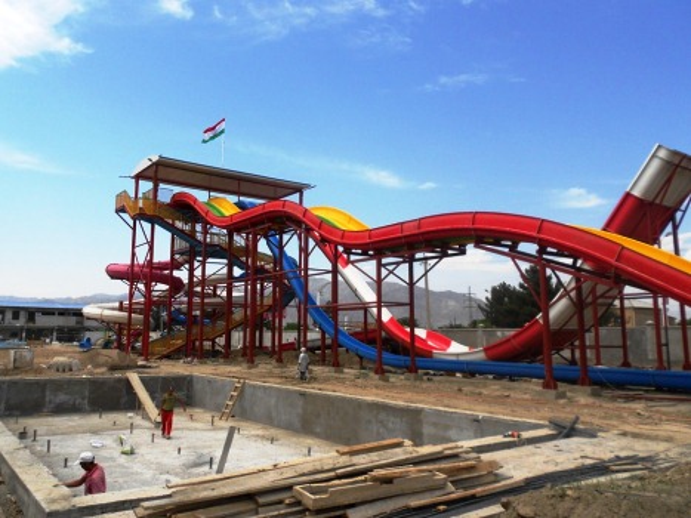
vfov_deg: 53.0
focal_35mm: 26
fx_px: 519
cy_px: 259
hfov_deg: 67.3
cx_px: 346
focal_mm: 4.6
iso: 80
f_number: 3.2
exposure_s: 1/1000
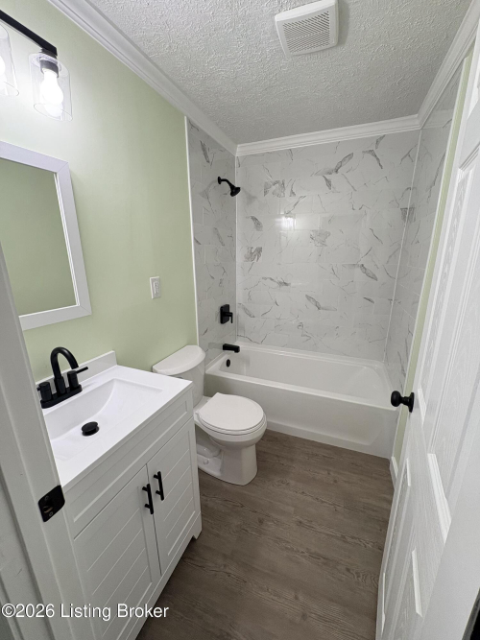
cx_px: 240
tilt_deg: -14.4
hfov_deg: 85.7
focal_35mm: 14
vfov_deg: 102.1
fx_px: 259
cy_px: 320
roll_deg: -0.3
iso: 160
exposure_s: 1/120
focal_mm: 2.22
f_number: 2.2
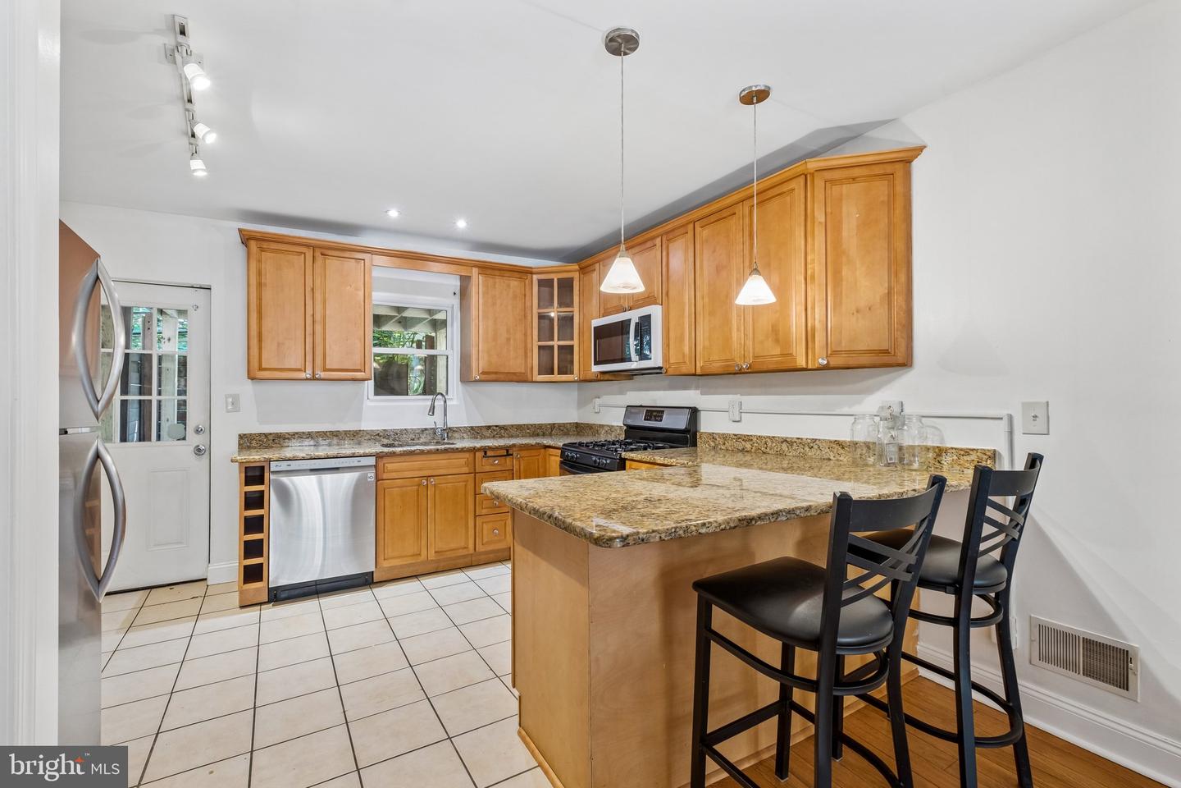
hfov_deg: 100.4
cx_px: 590
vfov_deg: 77.3
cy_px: 394
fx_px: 492
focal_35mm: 15
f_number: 8
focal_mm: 10
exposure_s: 1/4
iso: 250
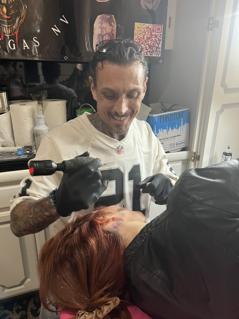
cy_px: 160
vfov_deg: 67.3
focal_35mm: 26
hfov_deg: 53.1
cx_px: 120
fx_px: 239
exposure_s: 1/60
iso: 200
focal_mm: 5.7
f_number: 1.5
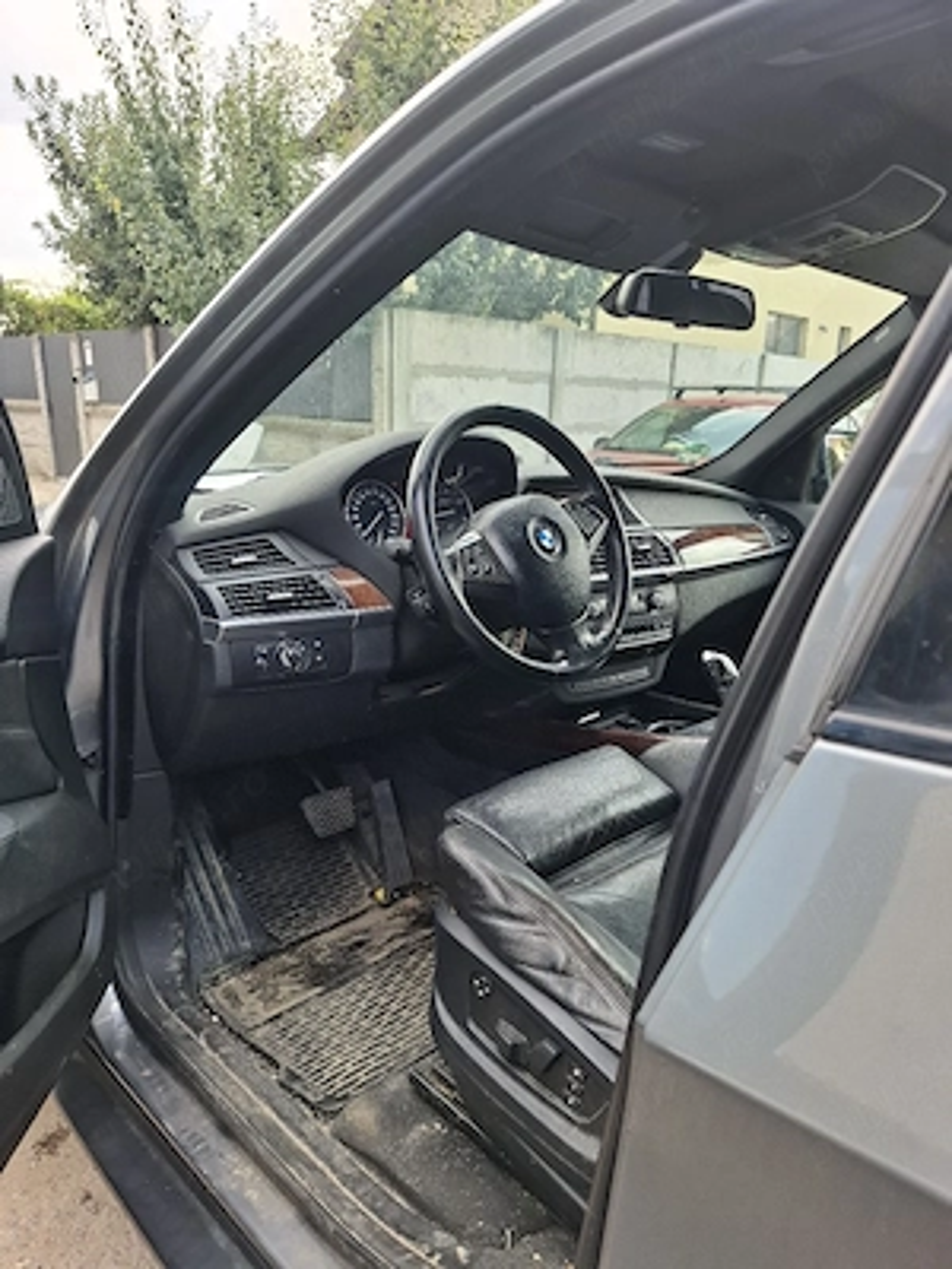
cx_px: 476
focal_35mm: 23
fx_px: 843
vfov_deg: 73.9
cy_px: 634
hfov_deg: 58.9
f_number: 1.8
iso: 50
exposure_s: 1/227
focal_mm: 5.54
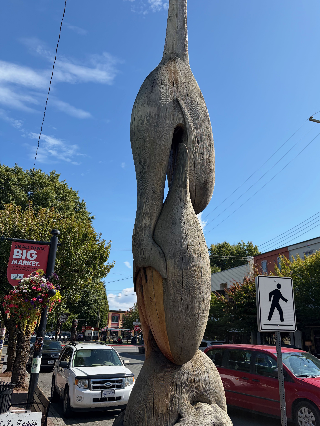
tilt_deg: +20.4
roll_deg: -1.3
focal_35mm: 30
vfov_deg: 59.9
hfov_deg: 46.7
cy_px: 193
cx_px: 183
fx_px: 370
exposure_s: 1/3279
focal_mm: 5.96
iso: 50
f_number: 1.6
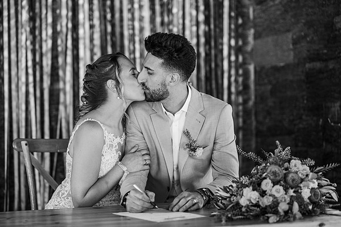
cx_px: 170
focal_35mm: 85
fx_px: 805
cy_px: 114
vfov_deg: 16.1
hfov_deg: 23.9
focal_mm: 85
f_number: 2.2
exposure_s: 1/200
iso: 1000
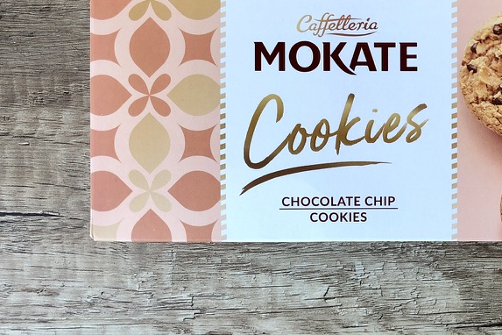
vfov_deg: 25.9
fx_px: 725
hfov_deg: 36.7
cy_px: 116
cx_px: 408
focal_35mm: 52
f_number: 1.8
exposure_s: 1/15
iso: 40
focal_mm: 4
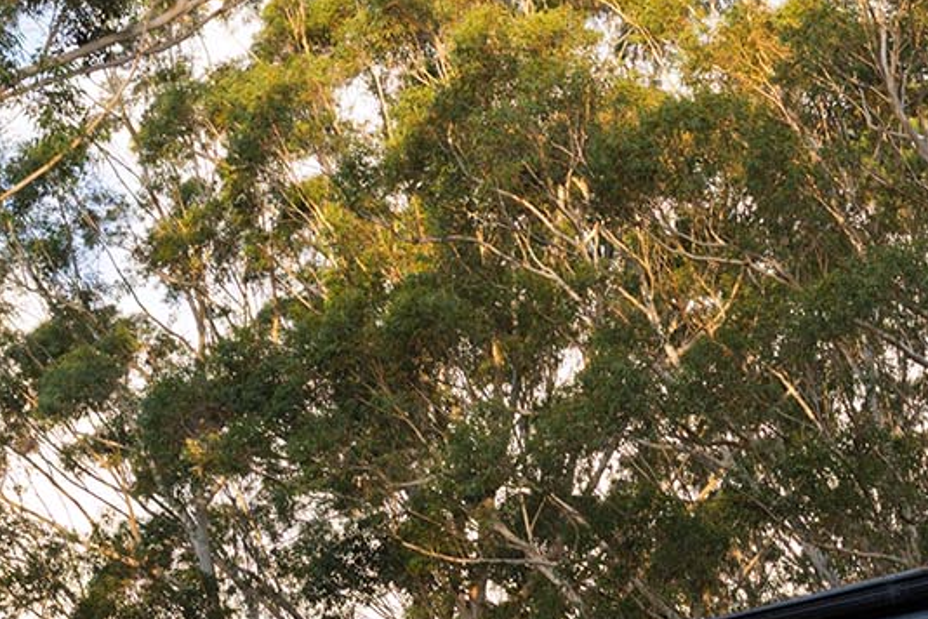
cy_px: 1015
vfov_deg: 11.3
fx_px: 2964
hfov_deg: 17.4
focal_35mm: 115
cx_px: 900
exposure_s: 1/60
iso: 160
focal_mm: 20
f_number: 5.6
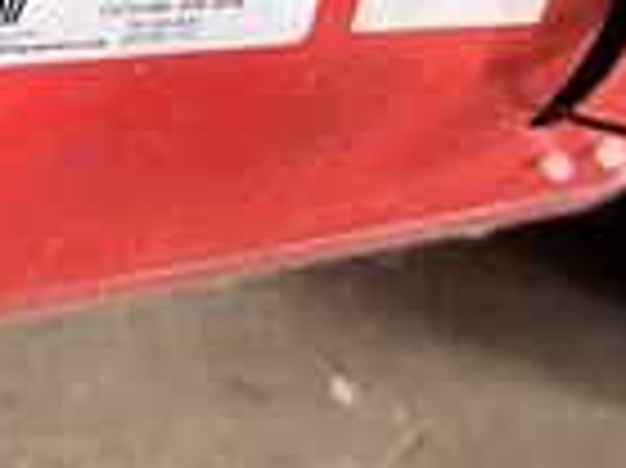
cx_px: 279
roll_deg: -12.2
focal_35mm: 69
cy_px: 14
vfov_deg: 20.7
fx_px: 1247
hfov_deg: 28.2
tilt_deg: -23.7
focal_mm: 6.76
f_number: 1.78
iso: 640
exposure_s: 1/40
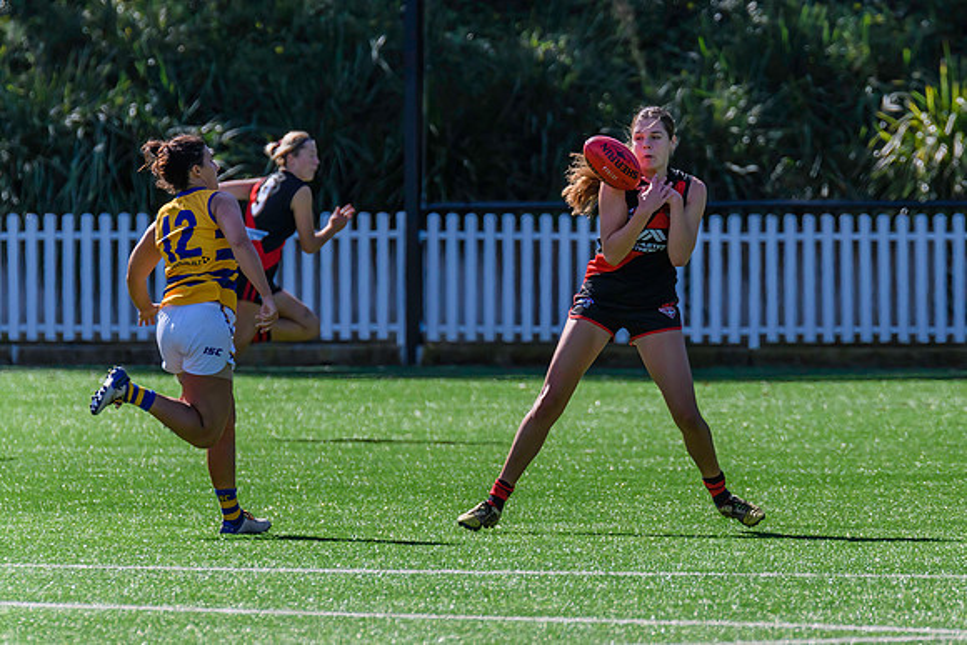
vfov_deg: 2.1
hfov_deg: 3.1
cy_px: 283
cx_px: 738
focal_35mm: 670
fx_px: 17987
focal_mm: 420
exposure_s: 1/2000
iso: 800
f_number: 7.1
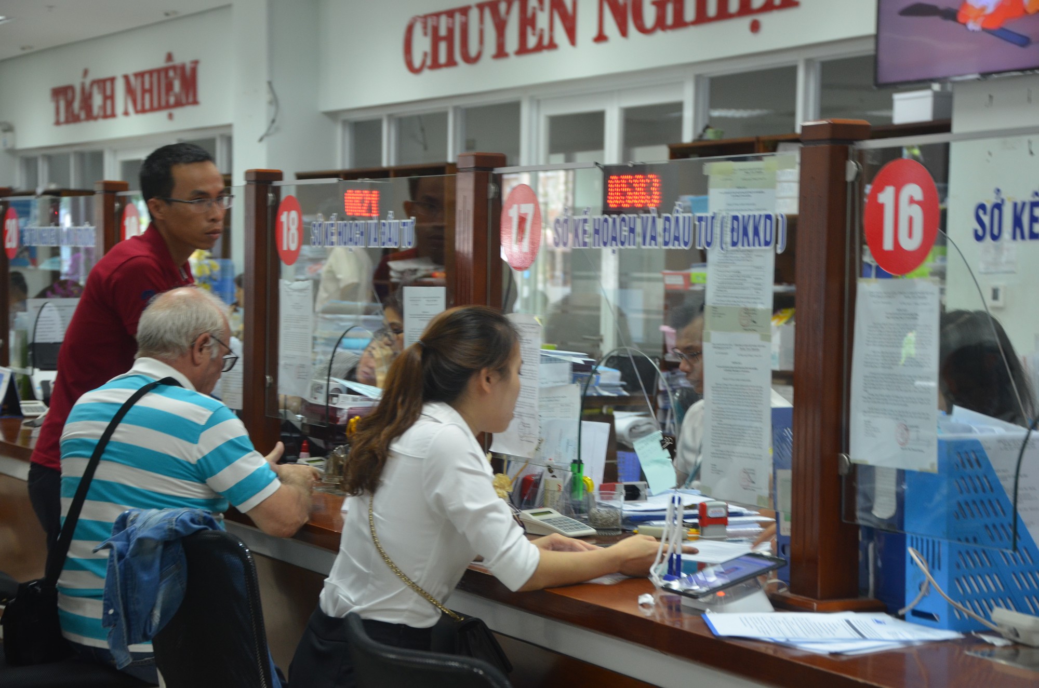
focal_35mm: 75
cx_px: 520
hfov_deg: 27.0
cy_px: 344
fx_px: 2160
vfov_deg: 18.1
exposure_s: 1/20
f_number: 5
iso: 640
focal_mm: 50
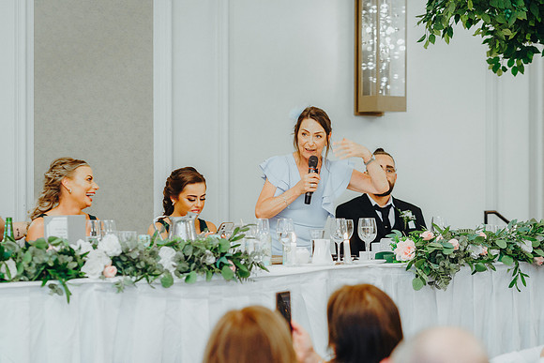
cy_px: 182
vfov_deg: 16.1
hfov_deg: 23.9
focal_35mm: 85
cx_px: 272
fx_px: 1285
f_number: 2.8
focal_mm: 85
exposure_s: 1/125
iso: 2000
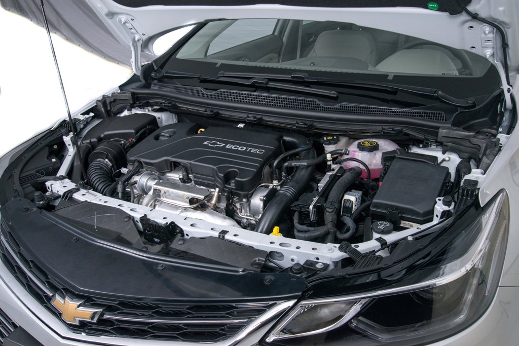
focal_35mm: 35
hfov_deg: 54.4
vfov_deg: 37.9
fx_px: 505
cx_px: 260
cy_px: 173
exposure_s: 1/60
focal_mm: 35
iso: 640
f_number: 13
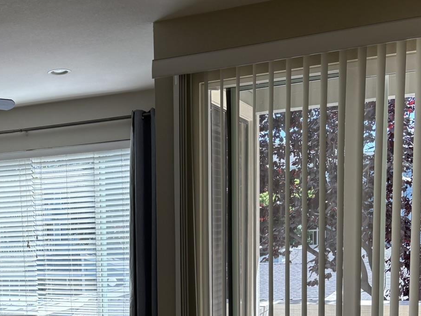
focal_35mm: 59
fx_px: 717
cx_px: 48
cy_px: 336
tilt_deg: -7.4
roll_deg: +2.2
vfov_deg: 23.5
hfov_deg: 31.3
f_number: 1.6
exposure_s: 1/302
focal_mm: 5.96
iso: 64
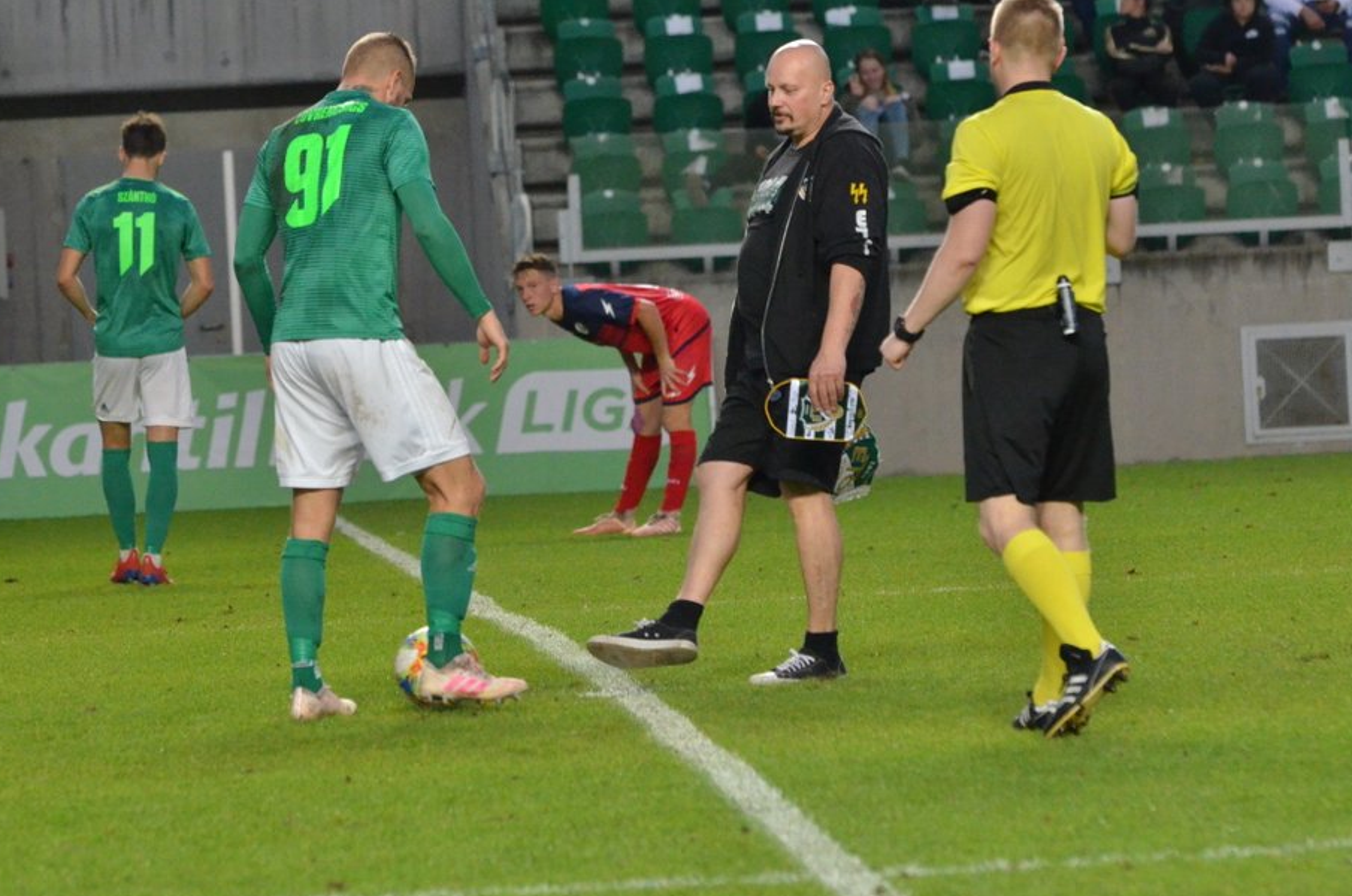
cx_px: 681
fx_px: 13421
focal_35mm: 358
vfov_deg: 3.8
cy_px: 401
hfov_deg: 5.8
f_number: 5
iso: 2500
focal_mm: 180
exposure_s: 1/500
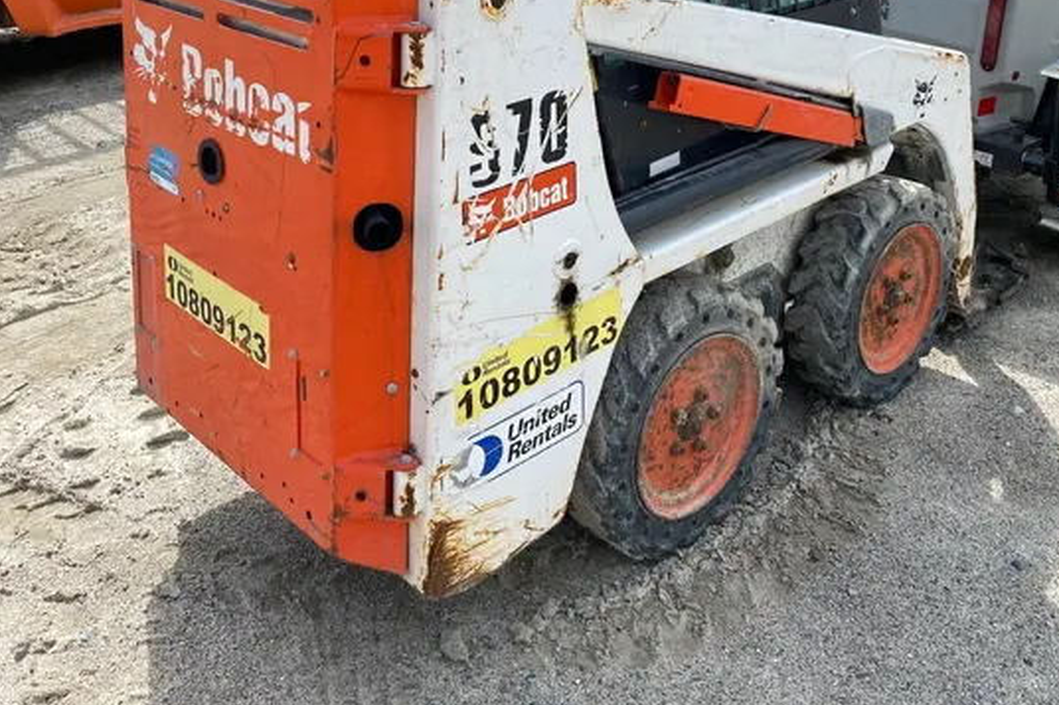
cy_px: 82
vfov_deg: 34.1
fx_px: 1088
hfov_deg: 51.9
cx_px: 541
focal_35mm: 37
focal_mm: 4.25
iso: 32
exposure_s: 1/1866
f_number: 1.8
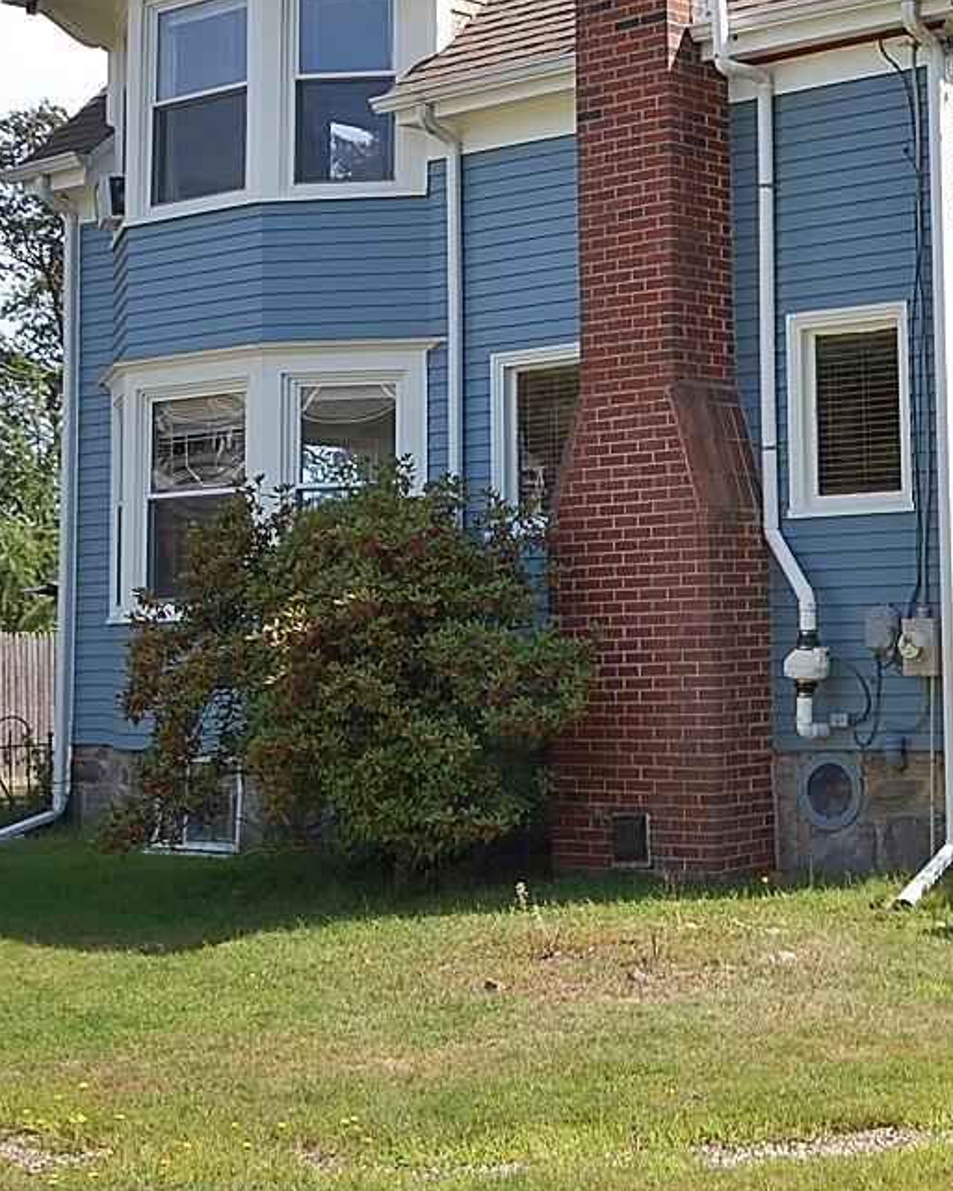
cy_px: 357
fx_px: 2326
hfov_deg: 22.1
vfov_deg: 28.4
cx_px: 1005
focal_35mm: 66
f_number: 7.1
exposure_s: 1/200
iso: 200
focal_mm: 20
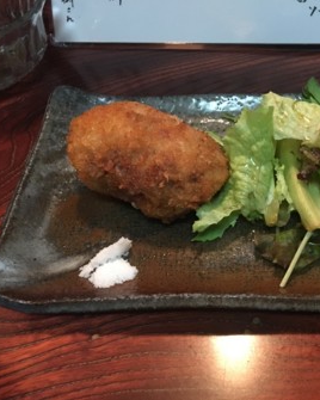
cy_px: 199
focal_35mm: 38
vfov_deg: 47.9
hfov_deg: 38.2
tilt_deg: -48.5
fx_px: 450
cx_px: 236
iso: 100
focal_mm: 4.15
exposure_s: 1/4
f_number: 2.2
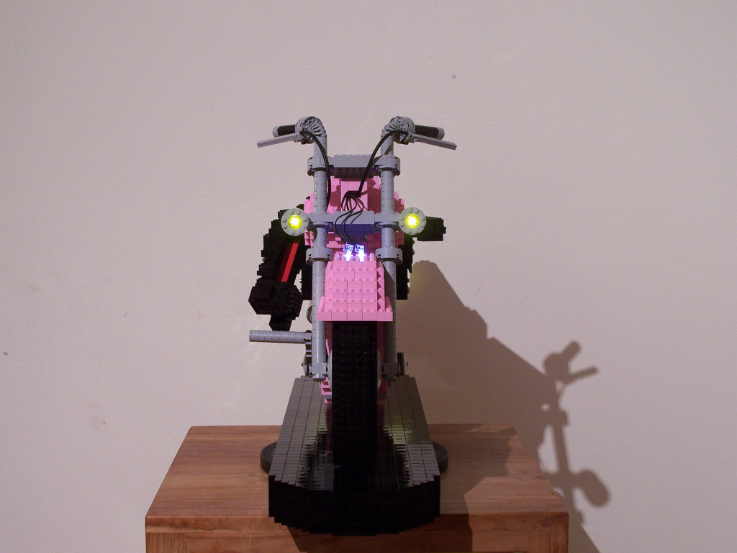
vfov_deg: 22.9
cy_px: 276
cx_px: 368
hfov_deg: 30.3
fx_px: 1363
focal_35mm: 64
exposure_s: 1/2
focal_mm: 10.7
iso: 80
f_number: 3.2
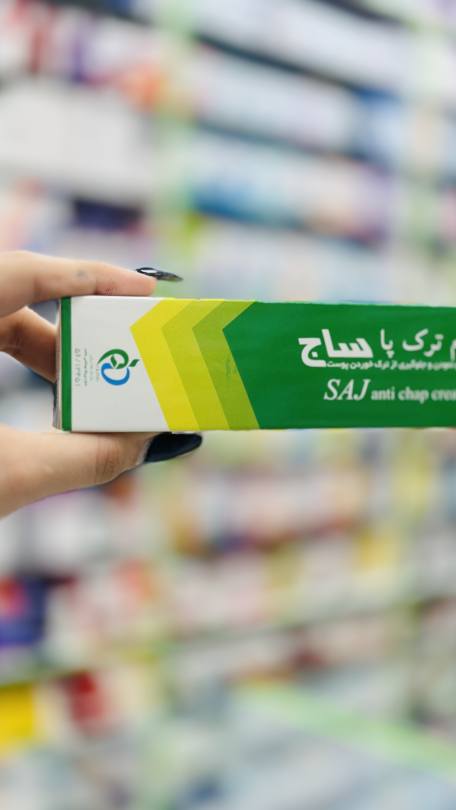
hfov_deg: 22.6
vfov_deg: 39.2
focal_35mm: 53
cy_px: 409
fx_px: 1139
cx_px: 278
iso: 64
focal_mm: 6.86
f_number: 1.78
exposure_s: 1/121
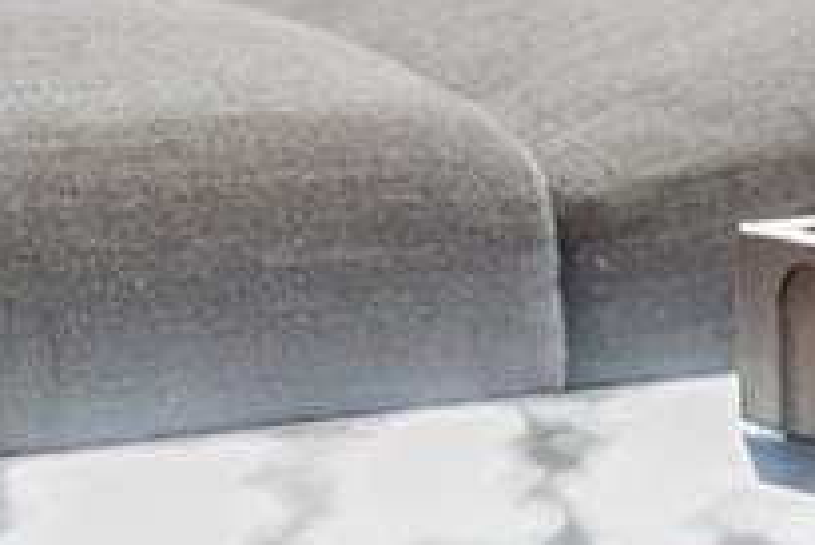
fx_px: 8835
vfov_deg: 3.5
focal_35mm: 390
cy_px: -851
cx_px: 600
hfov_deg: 5.3
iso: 200
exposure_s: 1/50
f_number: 1.8
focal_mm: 50
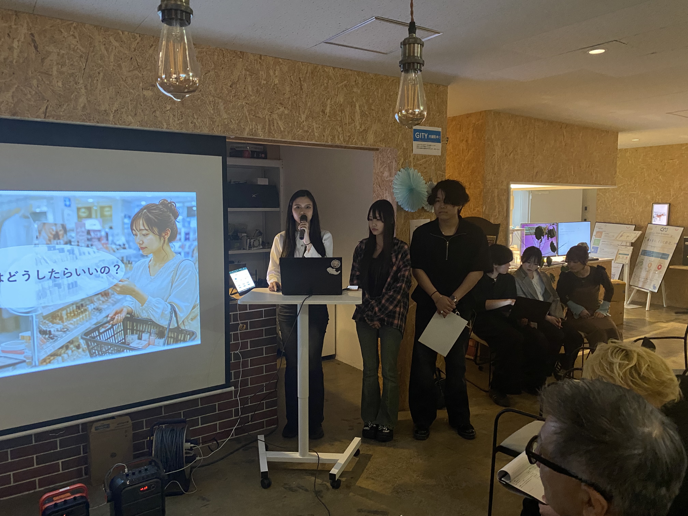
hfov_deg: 67.3
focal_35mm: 26
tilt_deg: -4.8
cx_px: 344
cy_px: 258
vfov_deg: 53.1
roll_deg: -1.2
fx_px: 517
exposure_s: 1/30
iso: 640
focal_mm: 4.25
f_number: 1.8
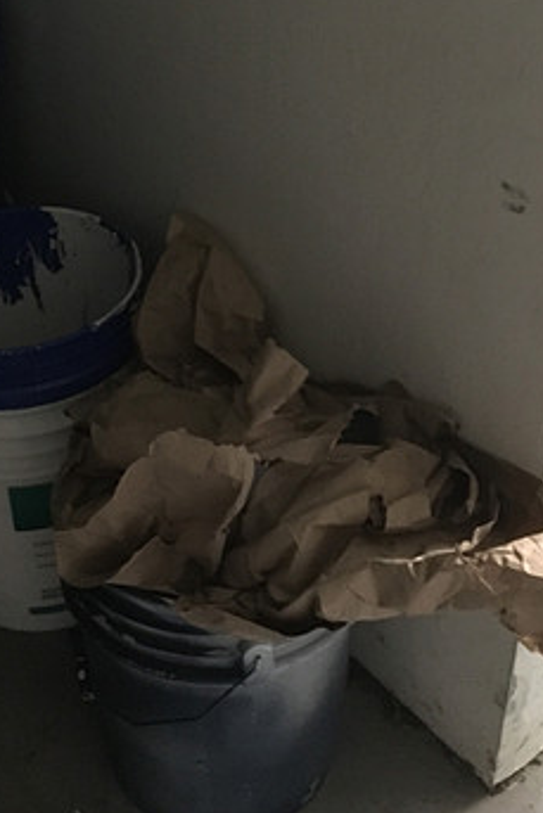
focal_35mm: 51
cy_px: 237
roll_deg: +4.8
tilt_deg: -32.7
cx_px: 198
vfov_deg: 38.2
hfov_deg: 26.4
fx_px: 1153
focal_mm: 4.15
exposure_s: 1/15
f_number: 2.2
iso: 640
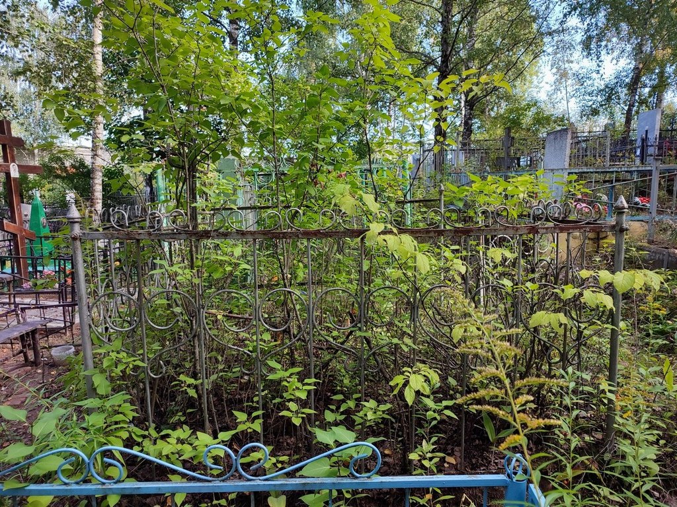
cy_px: 254
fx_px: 489
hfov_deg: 69.4
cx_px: 338
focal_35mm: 25
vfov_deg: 54.9
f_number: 1.9
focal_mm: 6.04
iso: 50
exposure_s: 1/103
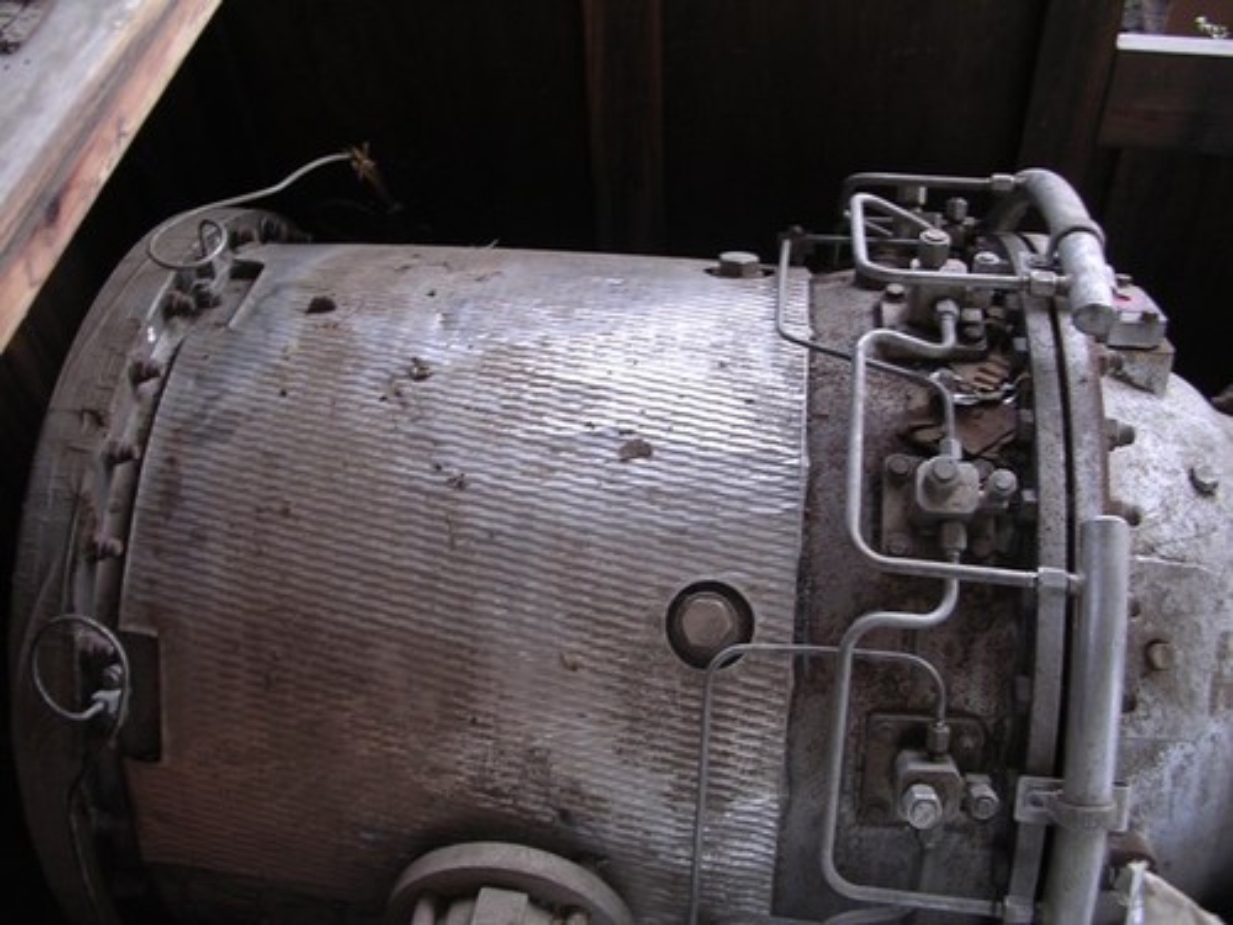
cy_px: 462
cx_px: 616
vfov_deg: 37.7
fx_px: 1354
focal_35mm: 38
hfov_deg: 49.0
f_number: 2.8
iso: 100
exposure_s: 1/33.4
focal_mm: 5.8
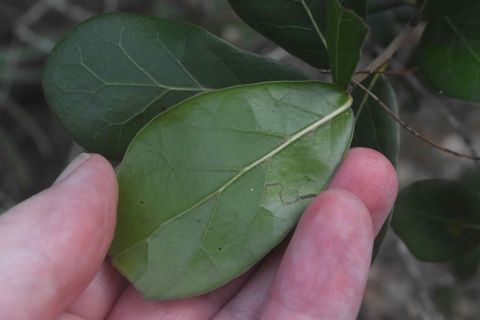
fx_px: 880
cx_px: 240
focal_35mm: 66
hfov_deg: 30.5
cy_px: 160
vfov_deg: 20.6
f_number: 10
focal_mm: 44
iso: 6400
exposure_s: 1/400
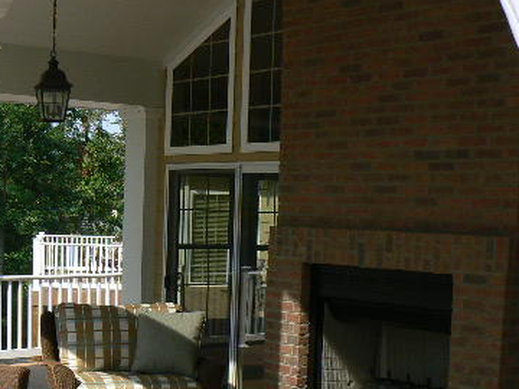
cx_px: 151
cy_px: 308
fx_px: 960
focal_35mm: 64
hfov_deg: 29.9
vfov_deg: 22.6
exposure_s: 1/400
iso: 80
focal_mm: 6
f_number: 5.6
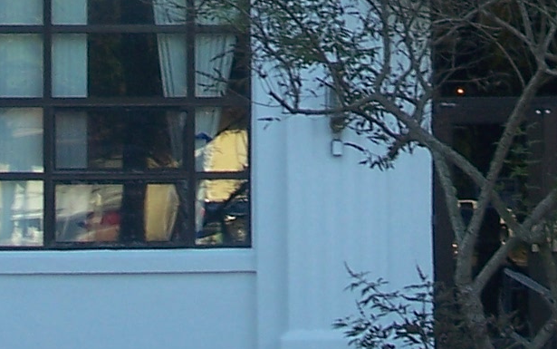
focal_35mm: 208
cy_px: -372
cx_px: 418
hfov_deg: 10.1
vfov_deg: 6.1
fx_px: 3159
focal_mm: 7.8
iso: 64
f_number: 2.8
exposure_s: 1/200
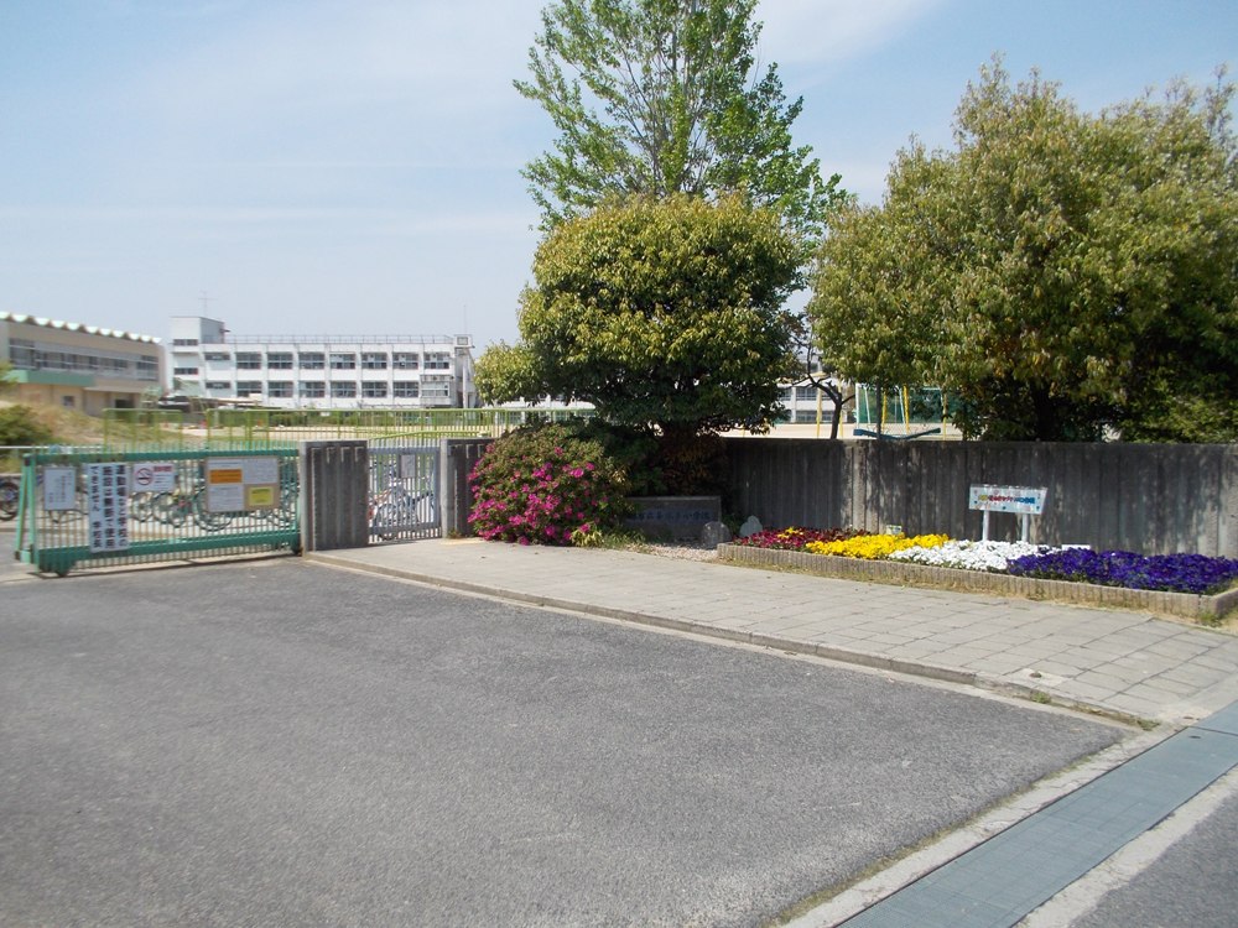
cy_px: 464
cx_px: 619
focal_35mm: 29
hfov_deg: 61.7
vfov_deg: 48.2
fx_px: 1037
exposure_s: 1/800
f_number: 3.3
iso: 80
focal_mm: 4.1
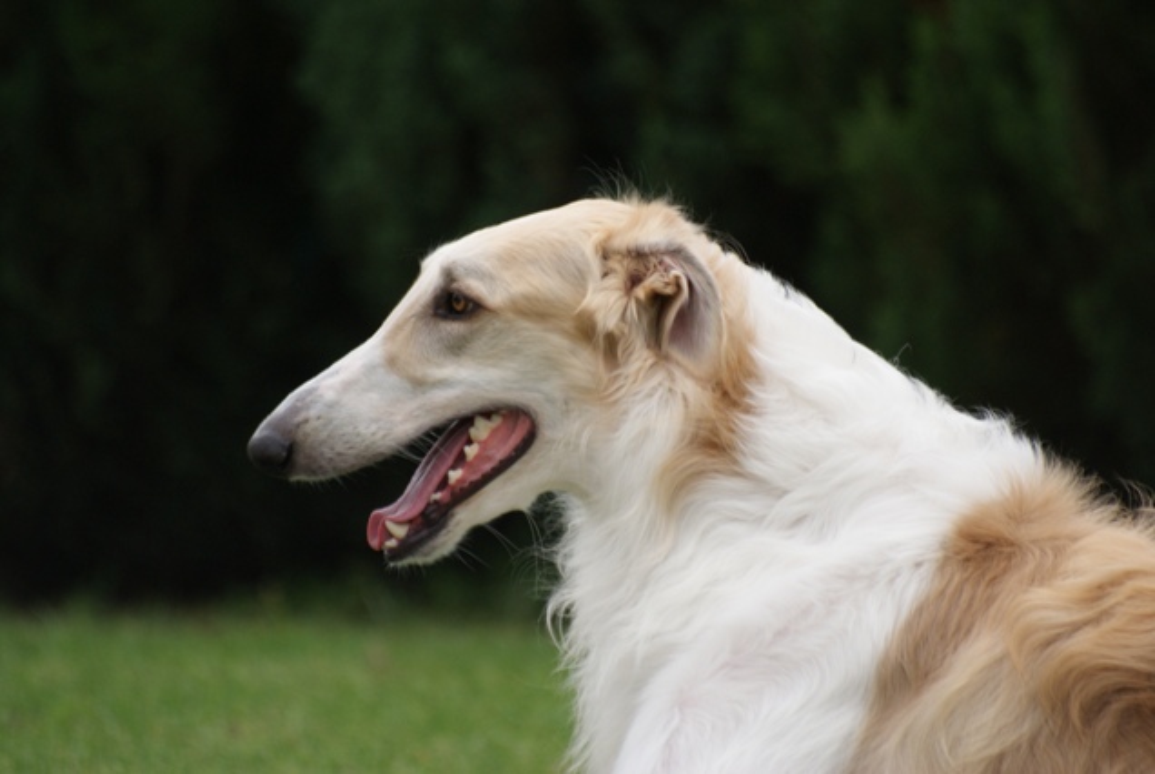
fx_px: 14457
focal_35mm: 450
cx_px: 578
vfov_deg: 3.1
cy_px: 387
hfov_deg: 4.6
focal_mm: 300
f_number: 5.6
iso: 250
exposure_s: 1/500
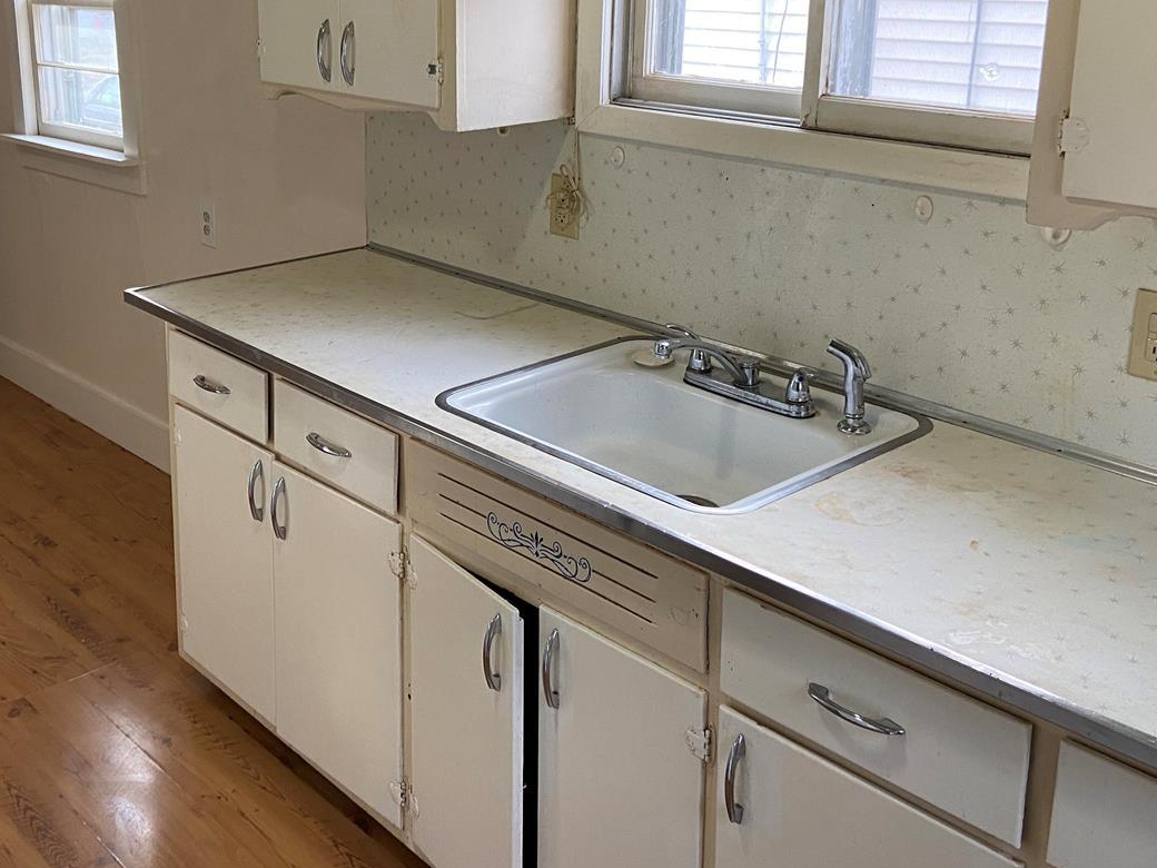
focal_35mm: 40
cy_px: 241
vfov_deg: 35.3
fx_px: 1337
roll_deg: -0.1
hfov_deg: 46.4
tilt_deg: -11.1
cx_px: 436
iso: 80
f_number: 1.8
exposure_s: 1/60
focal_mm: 4.25
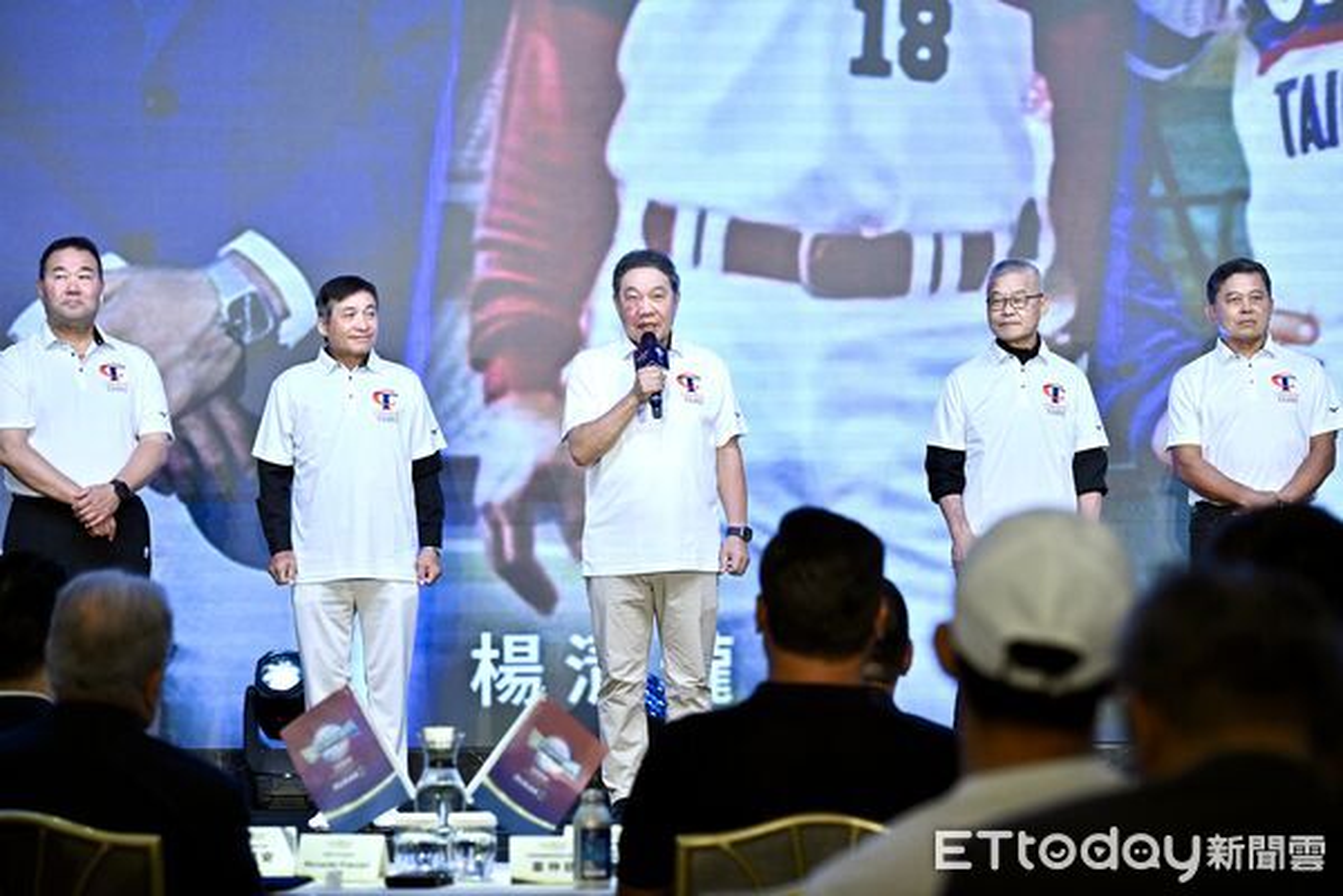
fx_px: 4476
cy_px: 448
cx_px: 672
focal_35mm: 120
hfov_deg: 17.1
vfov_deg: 11.4
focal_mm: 120
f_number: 5
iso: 1600
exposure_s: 1/320
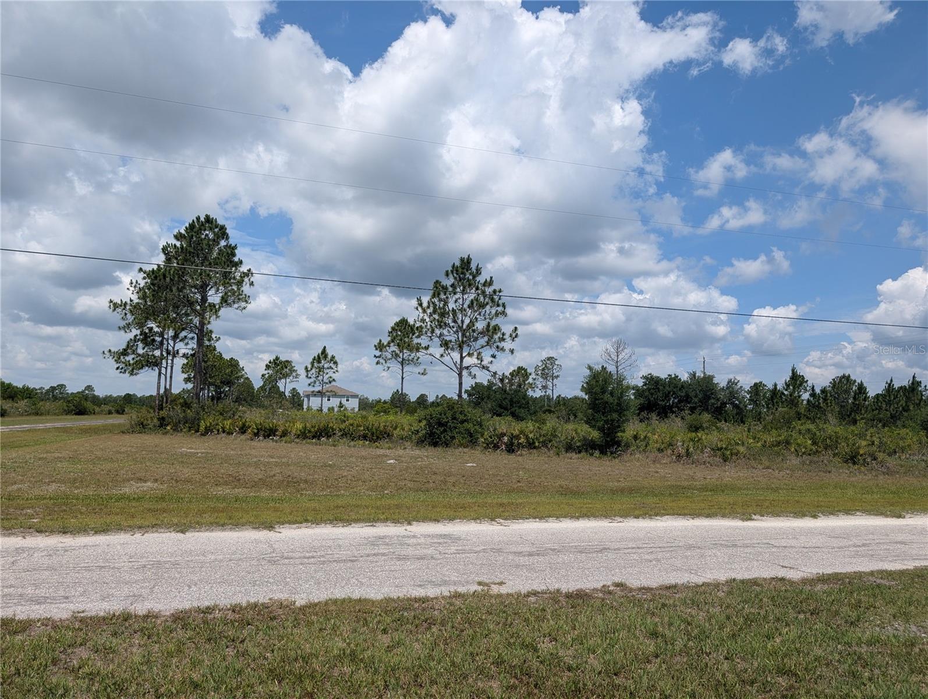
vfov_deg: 56.9
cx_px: 464
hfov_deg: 71.5
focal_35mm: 24
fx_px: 644
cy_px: 350
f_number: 1.68
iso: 22
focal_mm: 6.9
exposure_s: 1/1745
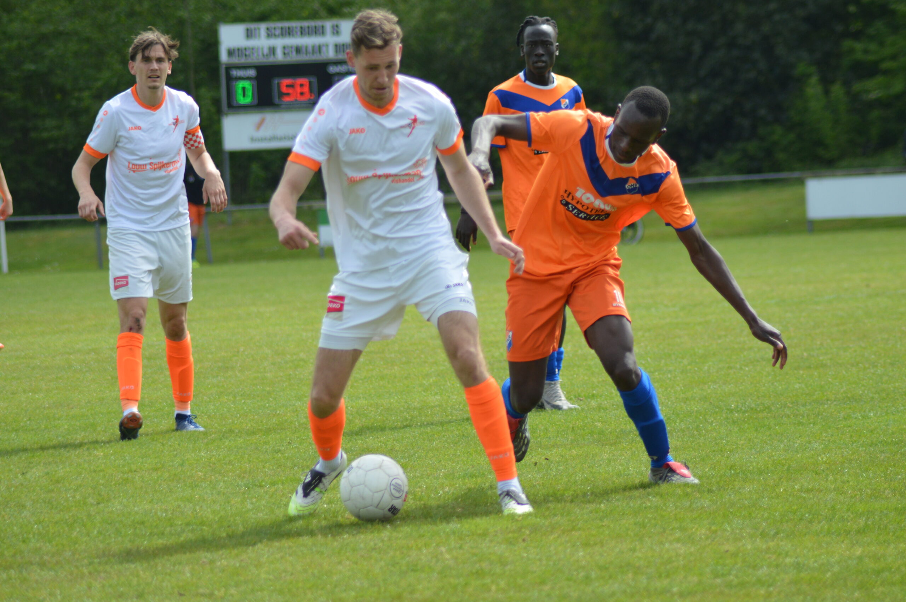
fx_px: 6789
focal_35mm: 270
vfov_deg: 5.1
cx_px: 453
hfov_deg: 7.6
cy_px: 301
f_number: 6.3
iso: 400
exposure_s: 1/1600
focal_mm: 180
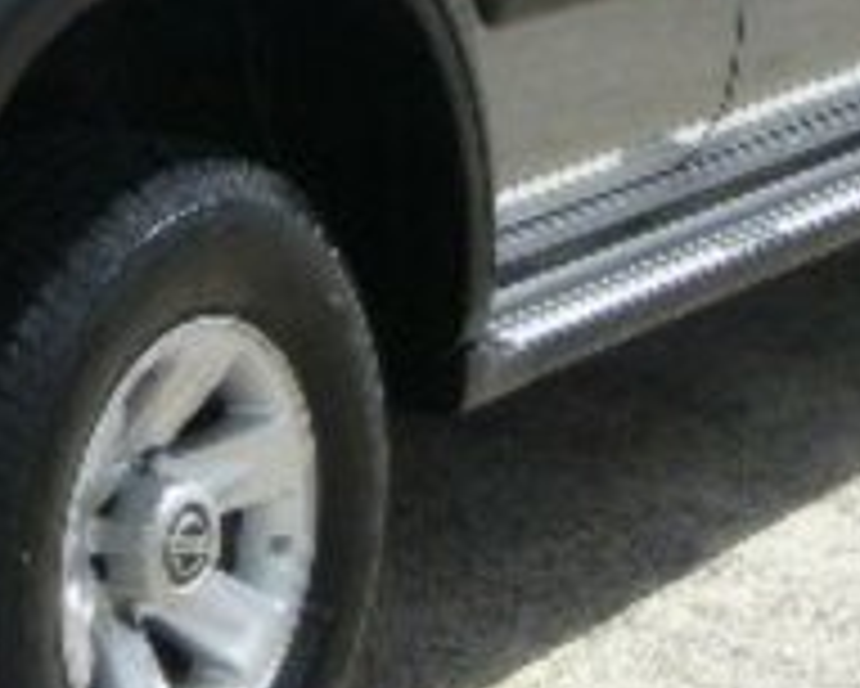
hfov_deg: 12.1
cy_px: 13
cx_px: -270
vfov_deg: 9.9
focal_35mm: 155
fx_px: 3947
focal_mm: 6.7
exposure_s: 1/250
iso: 50
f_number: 4.5
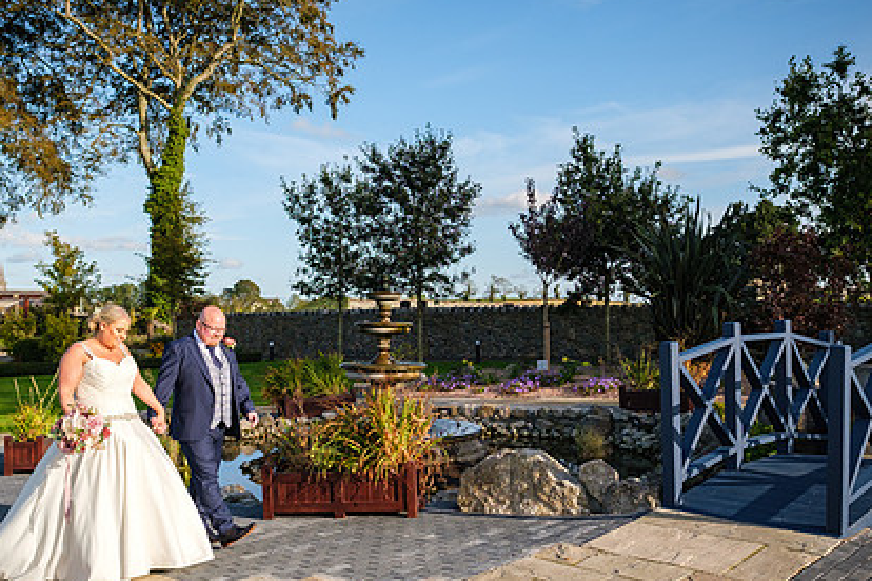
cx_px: 431
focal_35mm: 36
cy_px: 329
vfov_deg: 36.8
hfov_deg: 53.1
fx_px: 872
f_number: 4
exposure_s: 1/1000
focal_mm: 16
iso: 200
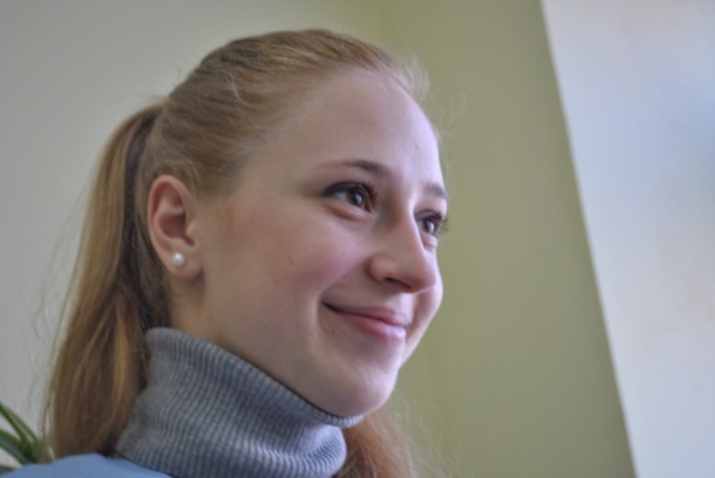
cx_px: 358
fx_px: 1253
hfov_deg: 31.9
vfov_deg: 21.6
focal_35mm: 63
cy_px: 239
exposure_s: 1/30
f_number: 5.3
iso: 400
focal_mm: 42
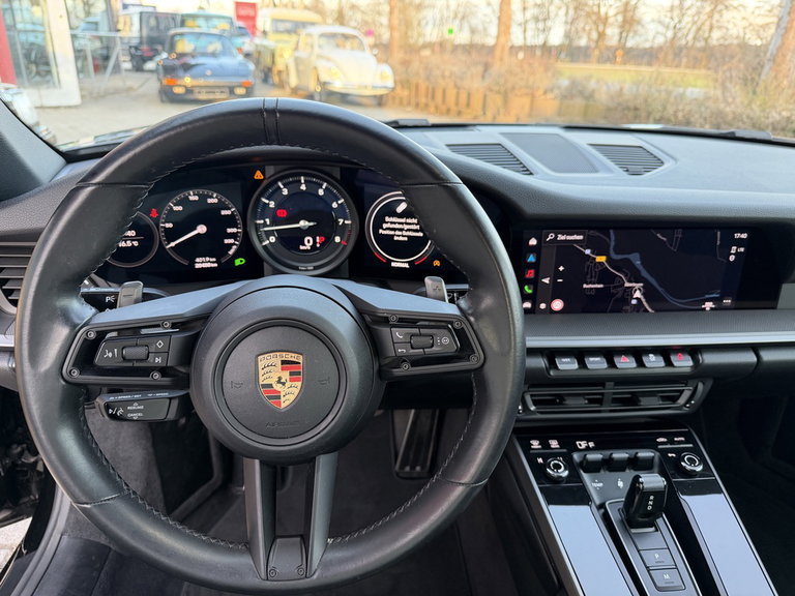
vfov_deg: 56.8
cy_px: 298
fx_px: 551
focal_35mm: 24
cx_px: 398
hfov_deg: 71.6
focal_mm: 6.76
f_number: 1.78
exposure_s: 1/66
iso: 200
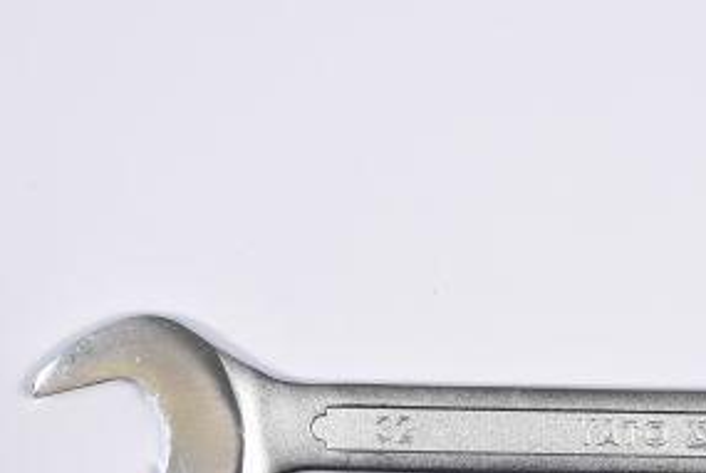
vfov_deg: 9.5
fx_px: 2828
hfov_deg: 14.1
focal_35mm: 144
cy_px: 451
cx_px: 655
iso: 250
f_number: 14
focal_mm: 50
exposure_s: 1/125
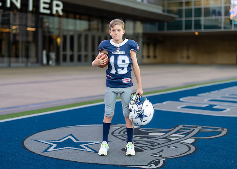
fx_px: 416
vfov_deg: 23.0
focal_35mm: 62
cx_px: 119
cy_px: 81
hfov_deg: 31.8
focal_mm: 50
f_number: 1.2
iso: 100
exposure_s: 1/400
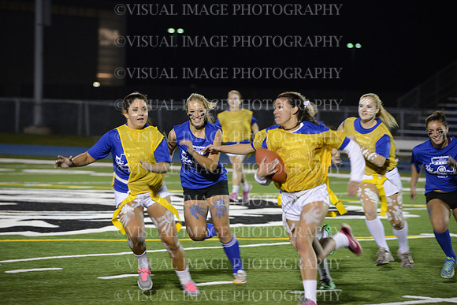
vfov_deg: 6.9
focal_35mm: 200
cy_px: 152
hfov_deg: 10.3
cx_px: 228
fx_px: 2539
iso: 3200
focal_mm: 200
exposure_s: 1/125
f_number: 5
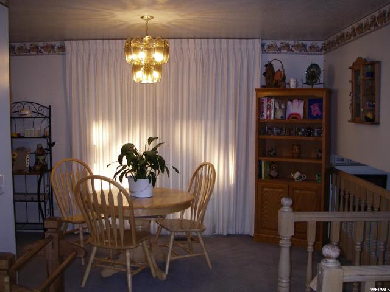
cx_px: 195
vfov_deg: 37.7
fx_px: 428
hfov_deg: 49.0
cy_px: 146
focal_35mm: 38
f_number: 3.3
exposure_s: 1/40
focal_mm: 6.3
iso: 160
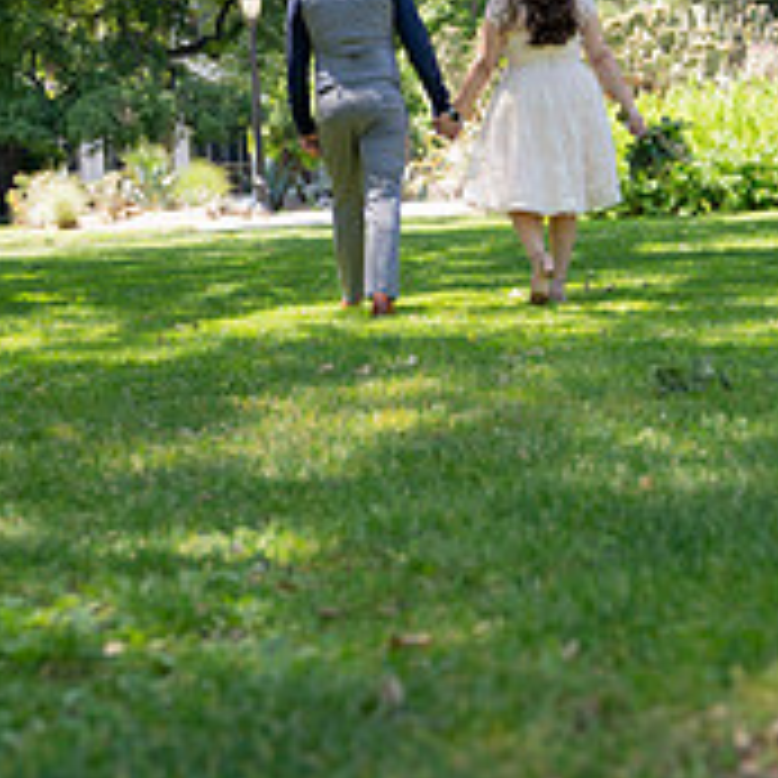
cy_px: 175
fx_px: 2416
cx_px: 373
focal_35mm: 95
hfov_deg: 18.3
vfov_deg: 18.2
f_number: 2.8
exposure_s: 1/320
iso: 100
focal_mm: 43
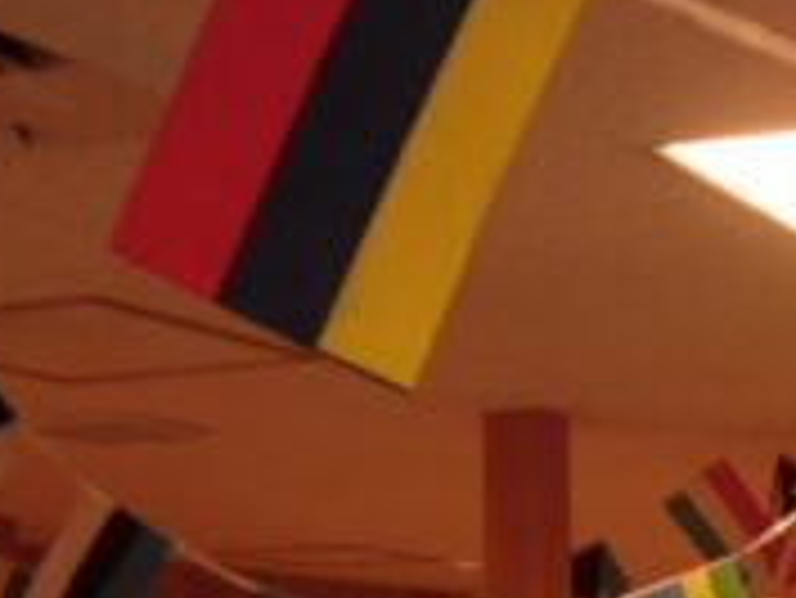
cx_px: 922
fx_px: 2025
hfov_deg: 20.9
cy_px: 818
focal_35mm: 88
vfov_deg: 15.8
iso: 80
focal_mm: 4.7
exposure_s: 1/60
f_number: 2.8
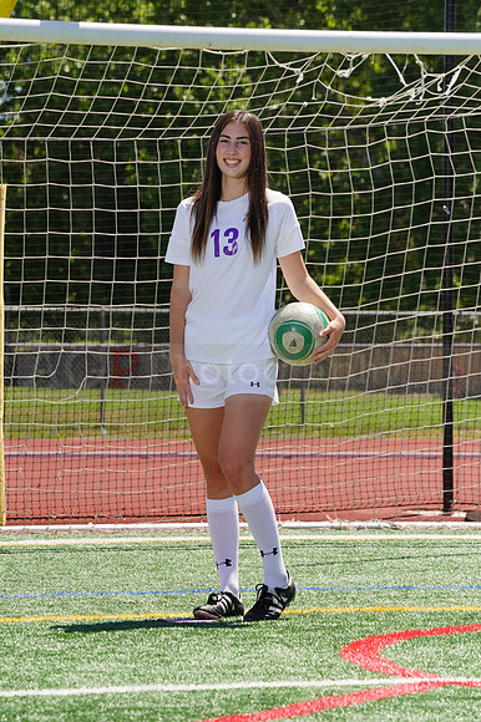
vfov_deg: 9.1
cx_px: 240
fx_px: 4534
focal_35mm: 226
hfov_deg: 6.1
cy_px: 361
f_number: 13
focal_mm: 226
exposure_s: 1/250
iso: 200
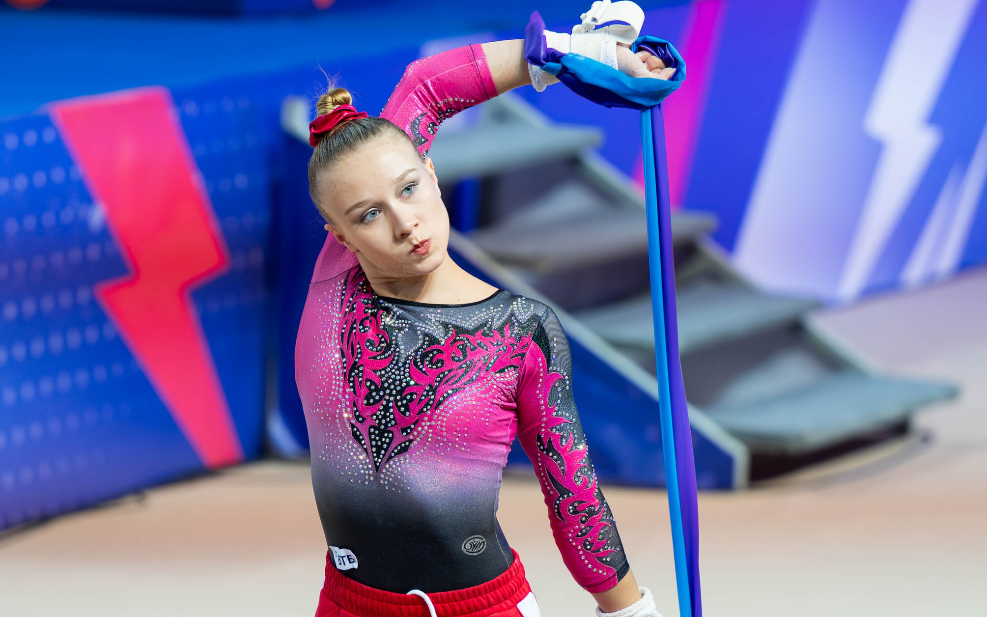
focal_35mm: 282
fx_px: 7586
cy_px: 360
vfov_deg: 4.7
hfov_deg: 7.4
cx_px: 489
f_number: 2.8
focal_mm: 140
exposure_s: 1/800
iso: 1250
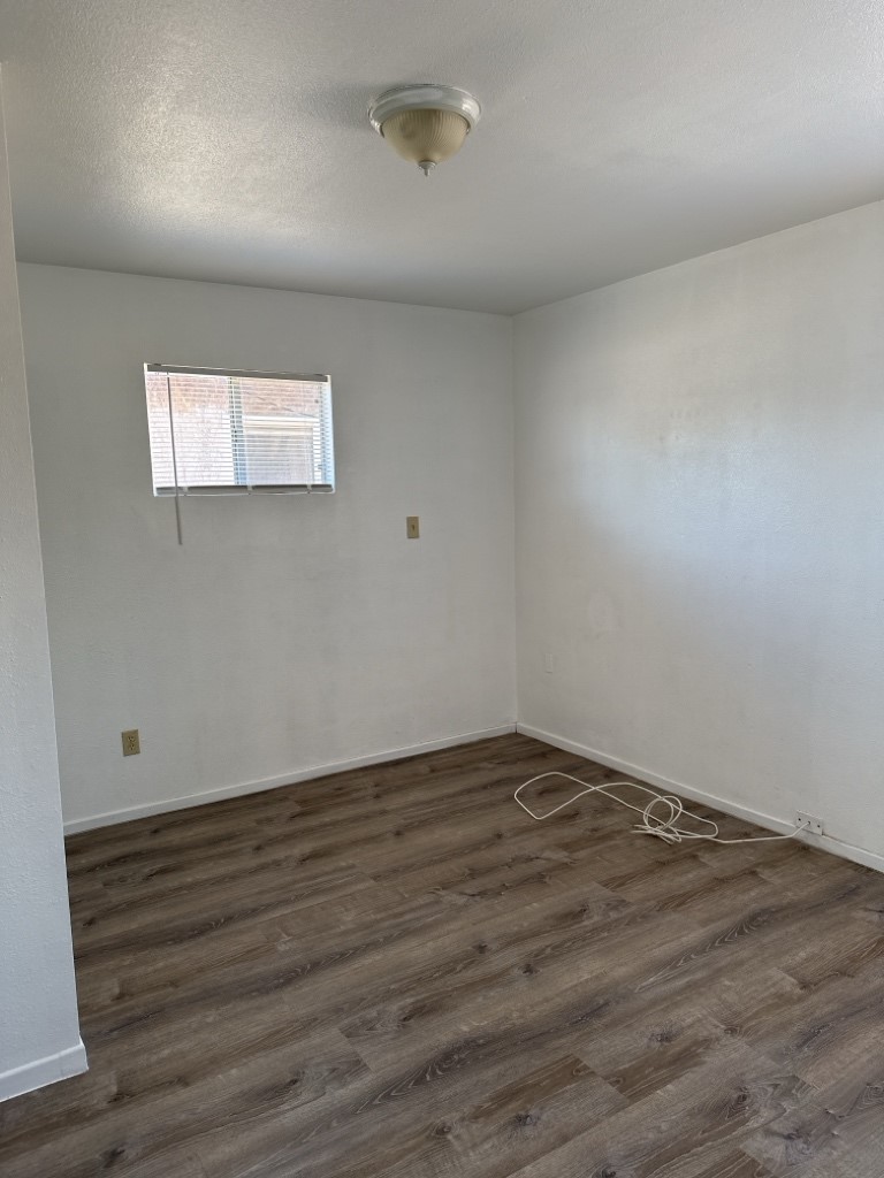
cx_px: 442
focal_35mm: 24
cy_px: 589
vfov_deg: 71.6
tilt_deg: -5.8
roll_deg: +0.3
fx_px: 817
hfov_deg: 56.8
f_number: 1.78
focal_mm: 6.86
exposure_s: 1/165
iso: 100
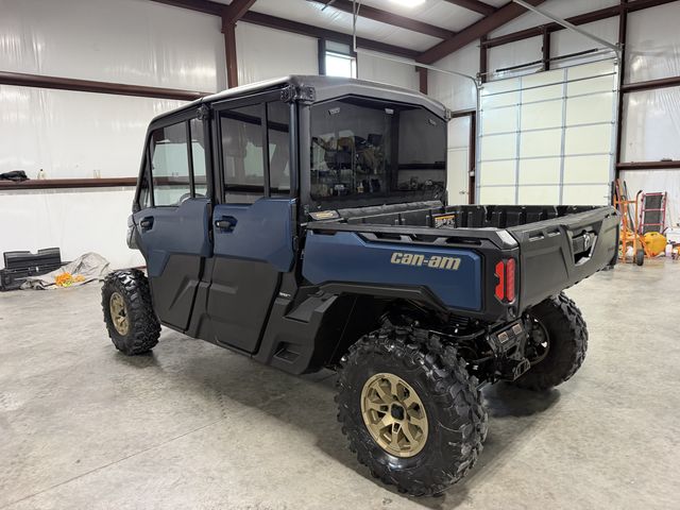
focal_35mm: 24
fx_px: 471
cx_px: 340
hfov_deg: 71.6
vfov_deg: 56.8
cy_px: 255
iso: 400
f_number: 1.78
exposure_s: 1/60
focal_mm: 6.76
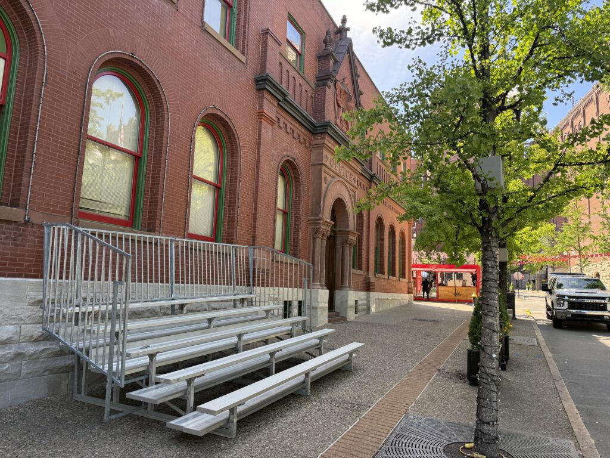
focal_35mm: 24
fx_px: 423
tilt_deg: +8.0
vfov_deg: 56.8
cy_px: 229
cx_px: 305
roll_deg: -2.3
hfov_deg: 71.6
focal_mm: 6.76
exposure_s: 1/535
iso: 100
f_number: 1.78
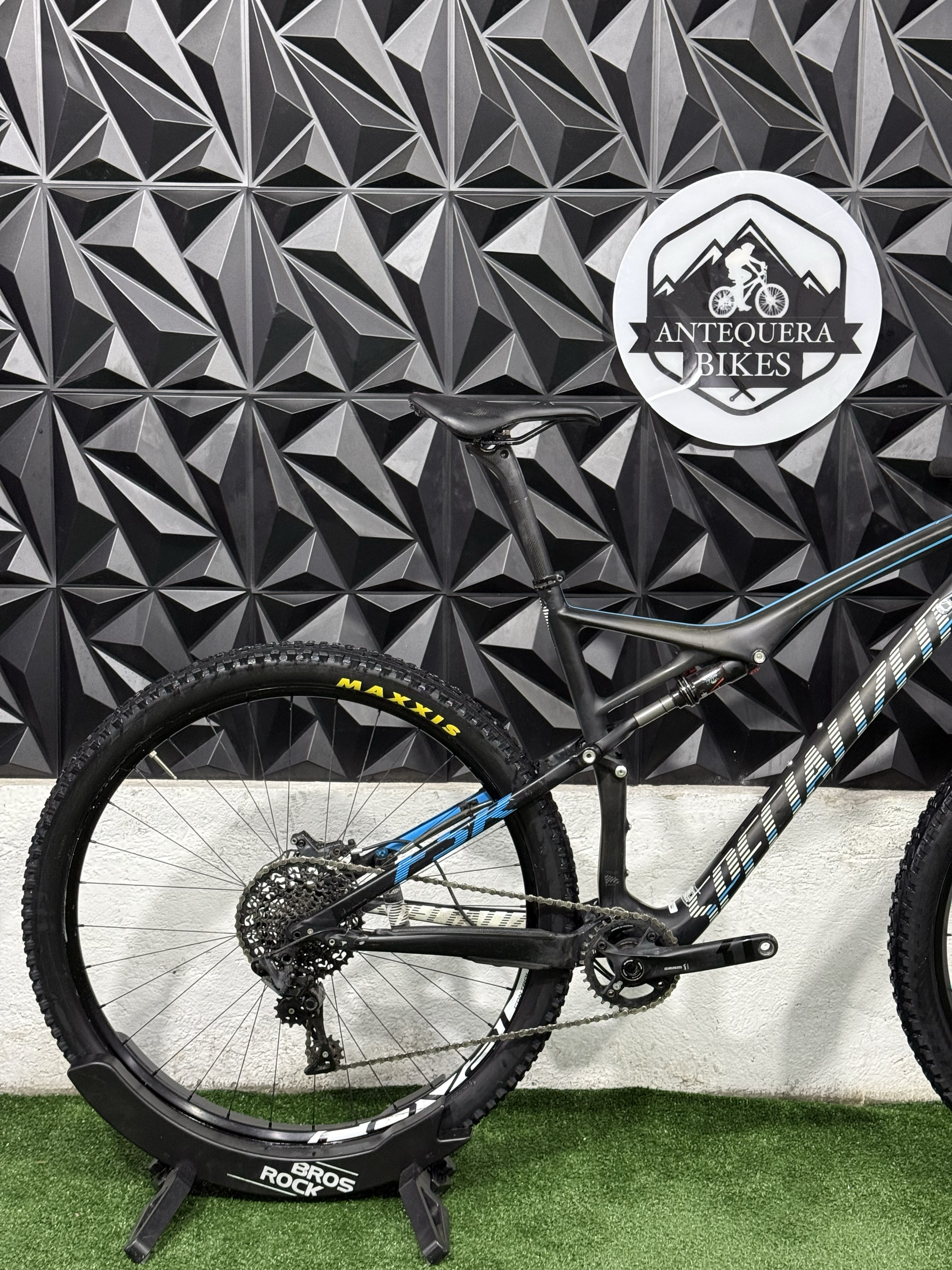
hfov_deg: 30.3
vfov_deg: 39.7
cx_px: 476
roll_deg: -1.0
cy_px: 635
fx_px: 1760
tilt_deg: -7.3
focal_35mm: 48
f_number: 1.78
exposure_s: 1/60
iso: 250
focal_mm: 6.76
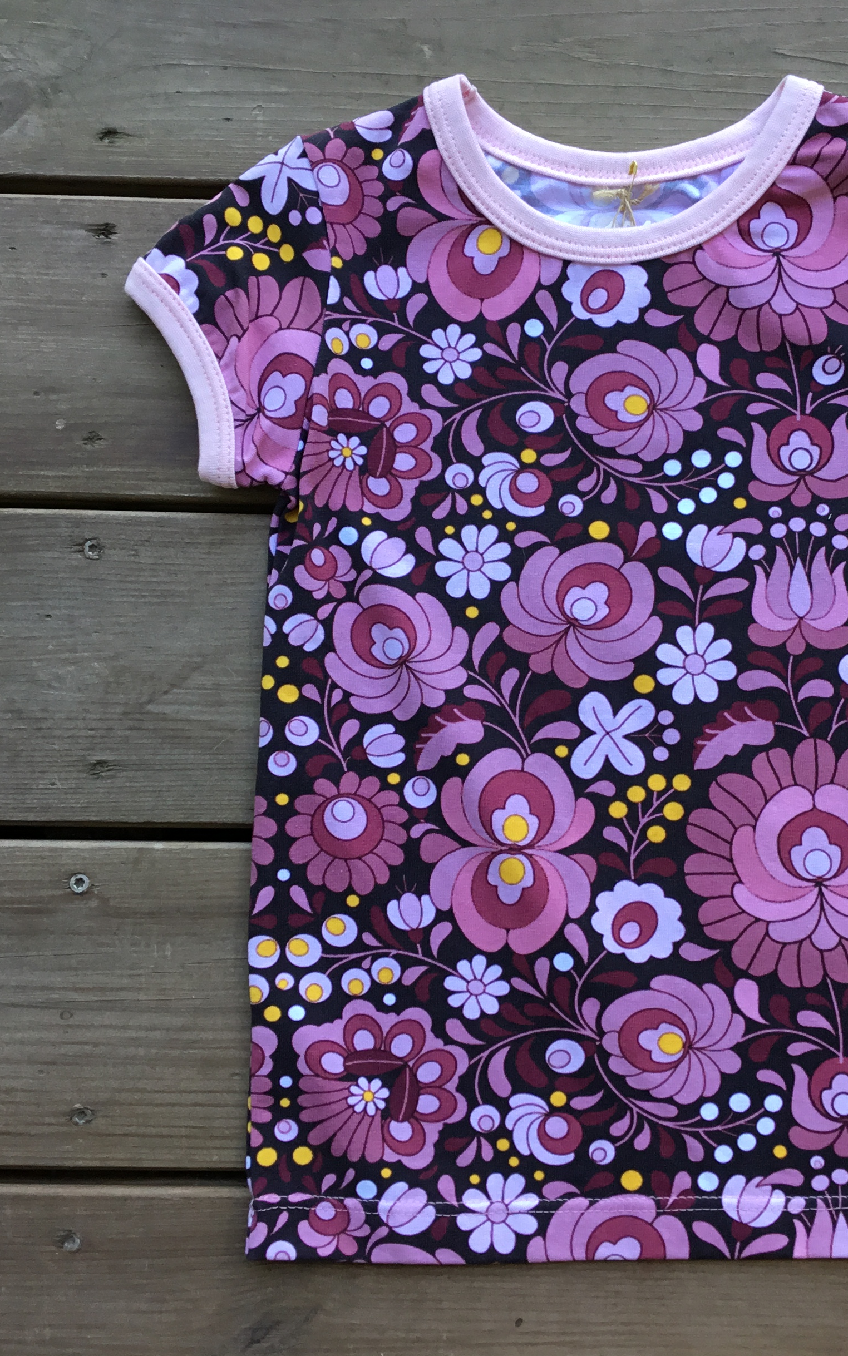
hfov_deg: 29.0
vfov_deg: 45.3
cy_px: 680
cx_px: 568
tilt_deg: -84.6
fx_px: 1627
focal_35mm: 44
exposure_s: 1/100
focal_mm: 3.3
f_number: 2.4
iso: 32
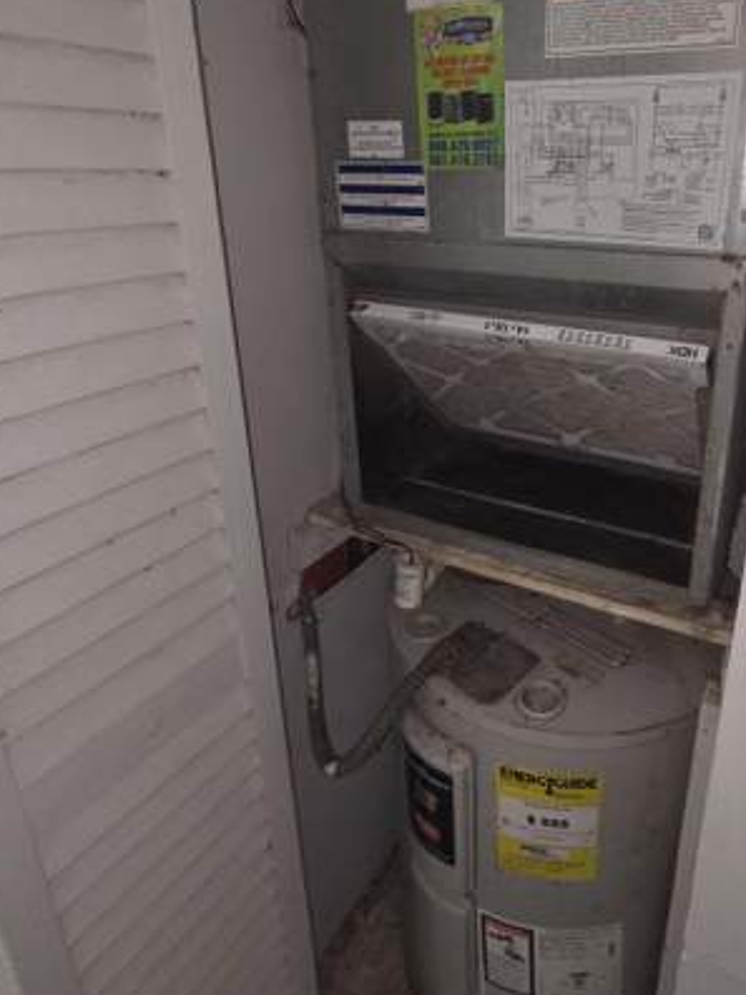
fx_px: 603
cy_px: 387
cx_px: 505
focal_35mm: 21
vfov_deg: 77.9
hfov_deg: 61.7
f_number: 2.2
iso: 1250
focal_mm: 2.2
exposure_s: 1/29.1
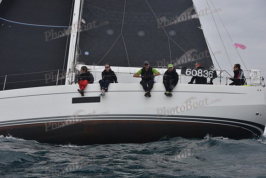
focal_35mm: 70
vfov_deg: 19.5
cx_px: 133
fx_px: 517
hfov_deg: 28.8
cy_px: 89
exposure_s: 1/800
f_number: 7.1
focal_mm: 70
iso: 250
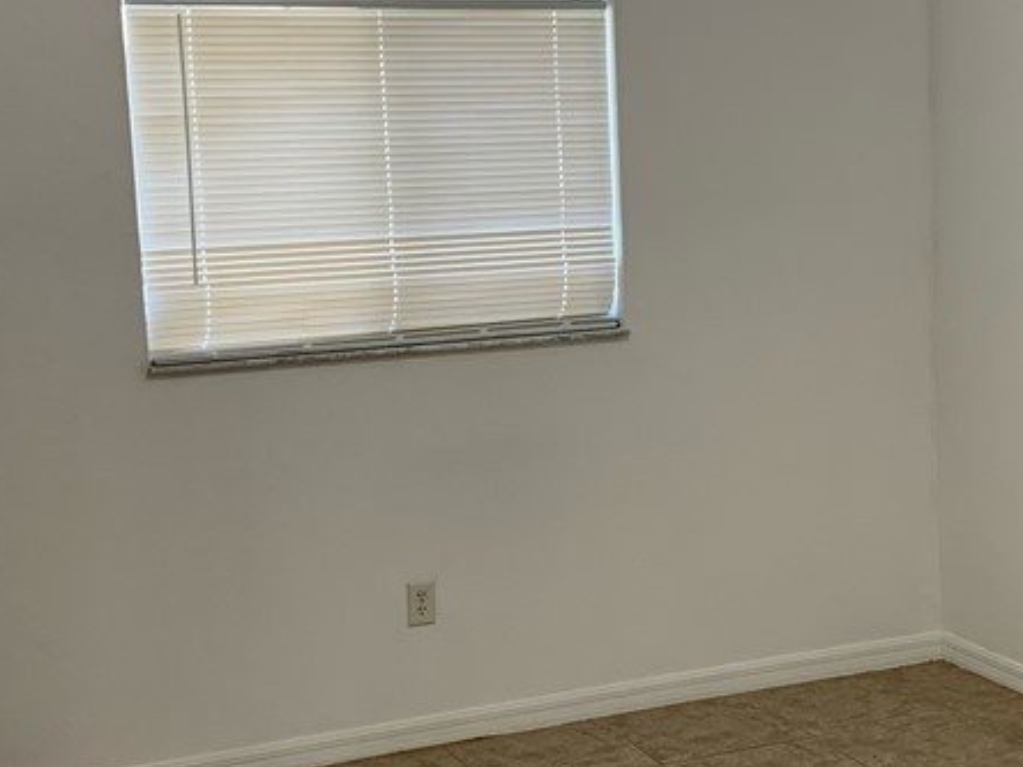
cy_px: 369
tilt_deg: -7.5
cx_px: 650
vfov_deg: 24.4
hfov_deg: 32.0
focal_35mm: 60
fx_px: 1773
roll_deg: +1.9
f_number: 1.8
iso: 80
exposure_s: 1/60
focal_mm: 4.25
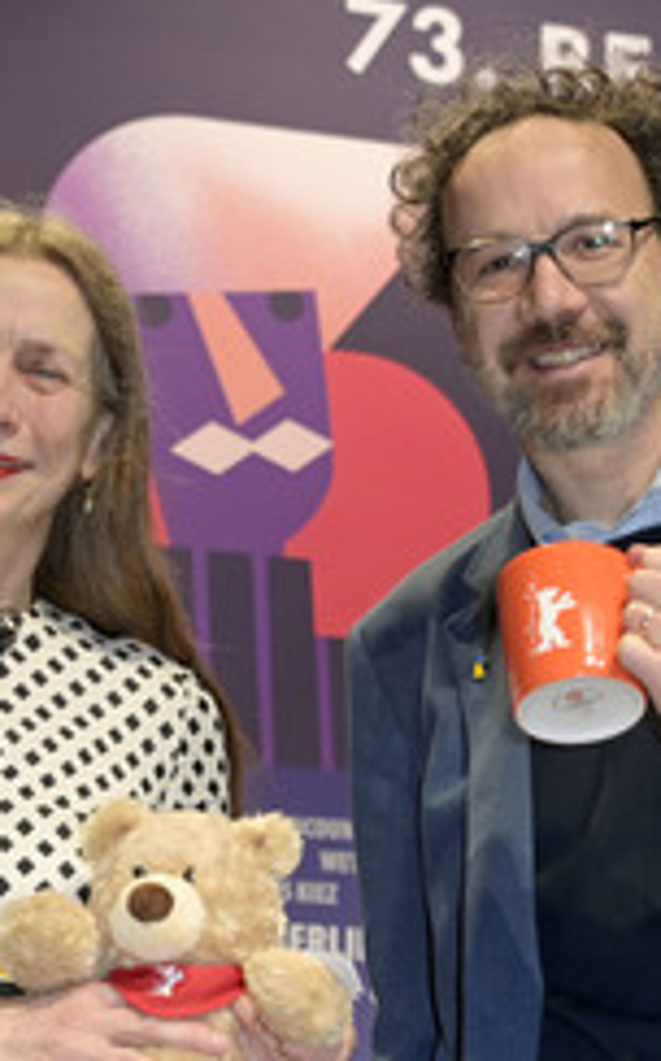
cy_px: 635
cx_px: 411
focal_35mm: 98
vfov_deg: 21.2
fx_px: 2831
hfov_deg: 13.3
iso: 2000
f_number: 5.6
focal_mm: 52
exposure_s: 1/100
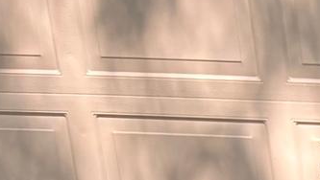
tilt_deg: -21.0
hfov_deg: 9.7
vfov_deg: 6.3
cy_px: 585
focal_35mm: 174
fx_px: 1478
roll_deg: -1.0
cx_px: 948
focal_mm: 5.96
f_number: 1.6
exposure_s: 1/227
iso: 40
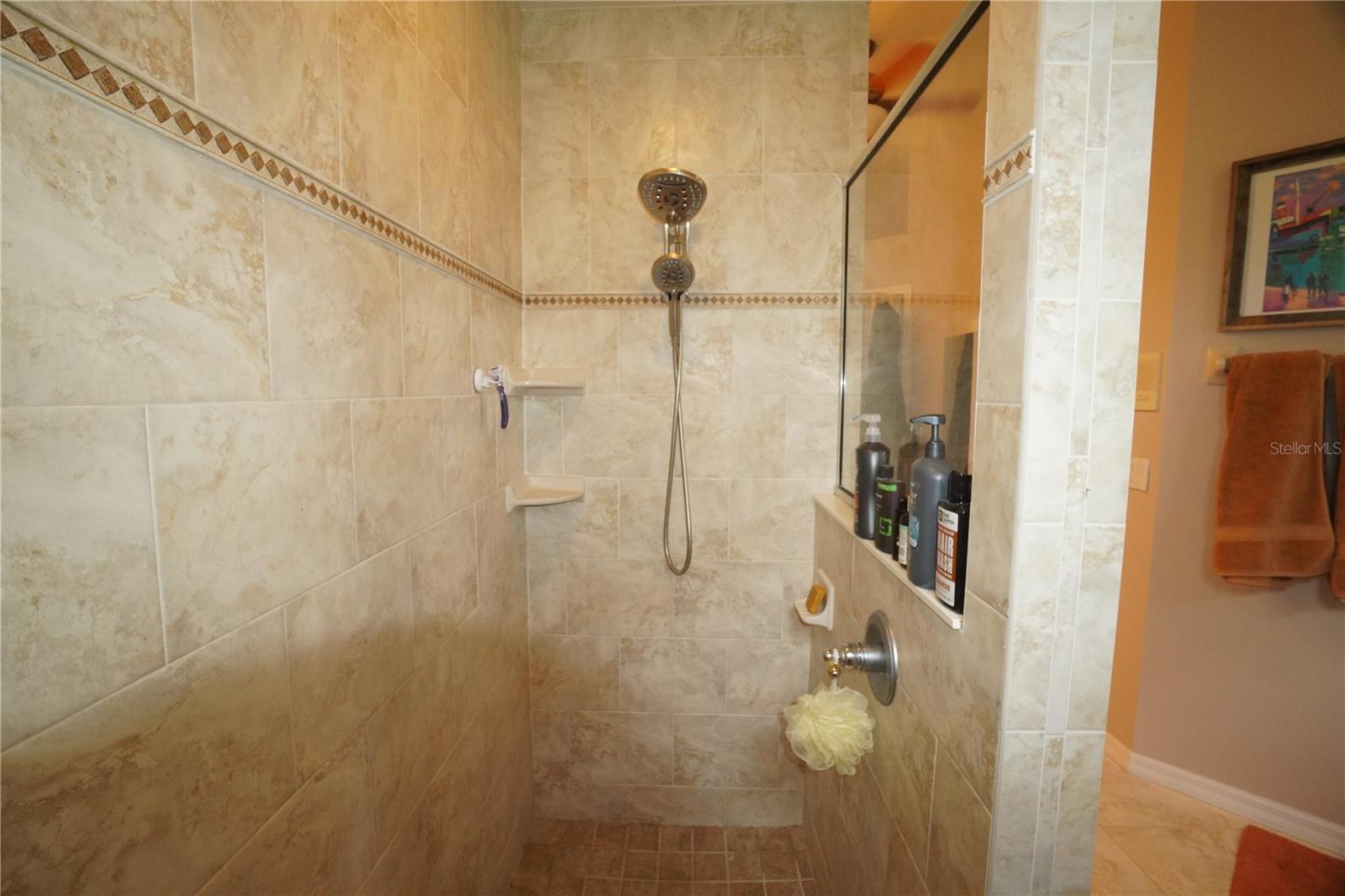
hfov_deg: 100.4
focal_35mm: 15
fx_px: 560
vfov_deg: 77.3
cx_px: 672
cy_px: 448
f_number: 8
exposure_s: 1/40
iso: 1600
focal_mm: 10
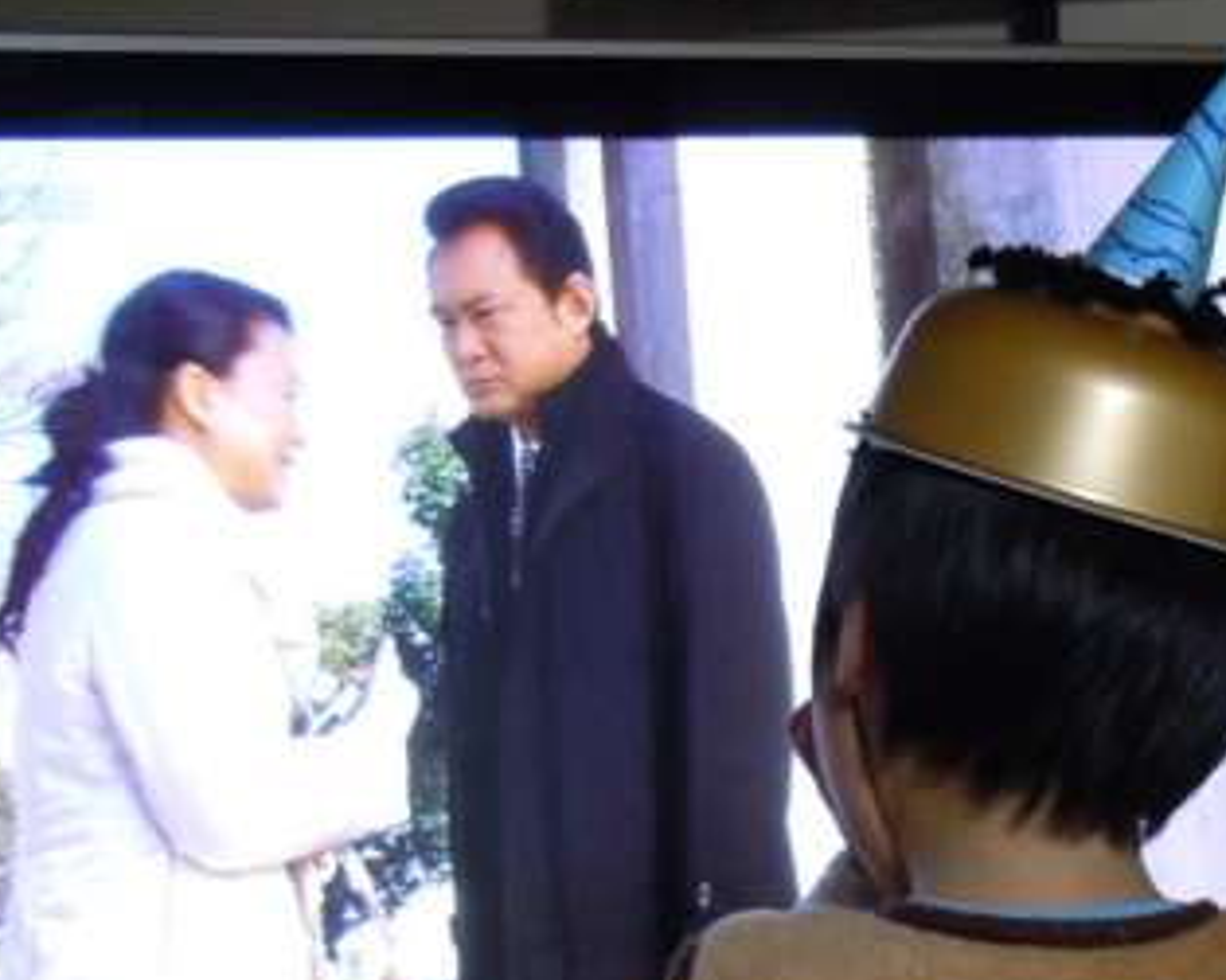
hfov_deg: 19.6
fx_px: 3519
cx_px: 984
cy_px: 793
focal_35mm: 97
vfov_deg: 15.7
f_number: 3.9
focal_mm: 9.3
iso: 400
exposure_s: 1/10
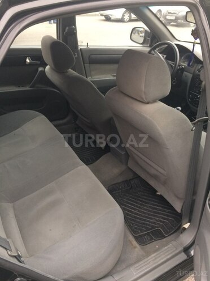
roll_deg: -3.3
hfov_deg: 48.2
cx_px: 105
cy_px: 140
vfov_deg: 61.7
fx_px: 235
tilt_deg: -31.8
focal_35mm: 29
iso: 40
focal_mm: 4.15
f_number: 2.2
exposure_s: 1/33
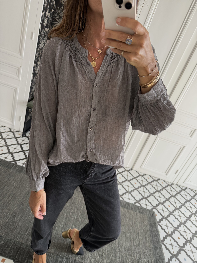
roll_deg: -21.3
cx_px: 98
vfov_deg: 71.6
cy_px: 132
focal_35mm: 24
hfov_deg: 56.8
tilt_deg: -42.5
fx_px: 182
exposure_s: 1/121
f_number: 1.78
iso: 200
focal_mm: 6.76
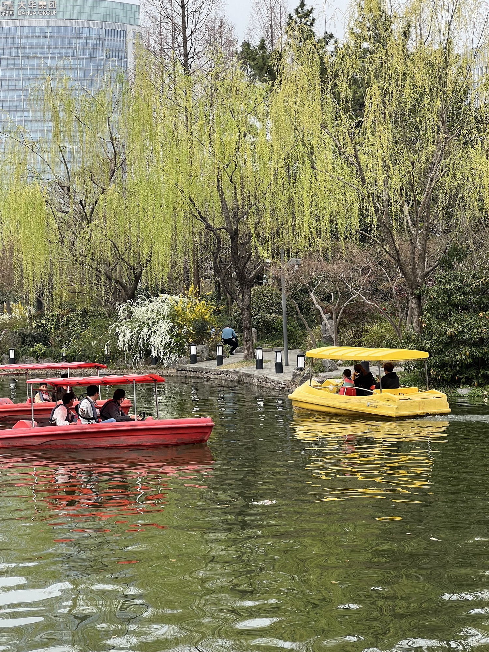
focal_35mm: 77
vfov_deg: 25.3
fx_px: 1450
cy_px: 326
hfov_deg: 19.1
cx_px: 244
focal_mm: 9
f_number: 2.8
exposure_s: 1/211
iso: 32
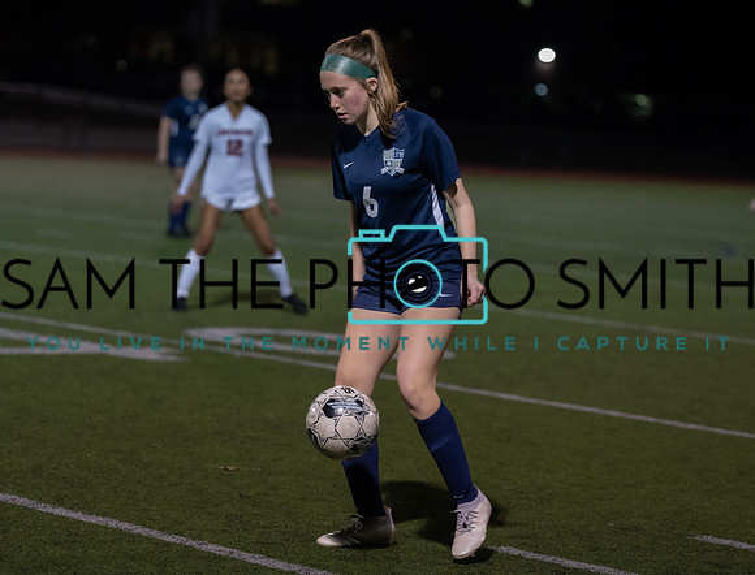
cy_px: 281
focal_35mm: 138
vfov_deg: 10.8
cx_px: 372
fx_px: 3032
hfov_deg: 14.2
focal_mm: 118
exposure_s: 1/1000
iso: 5000
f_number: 2.8
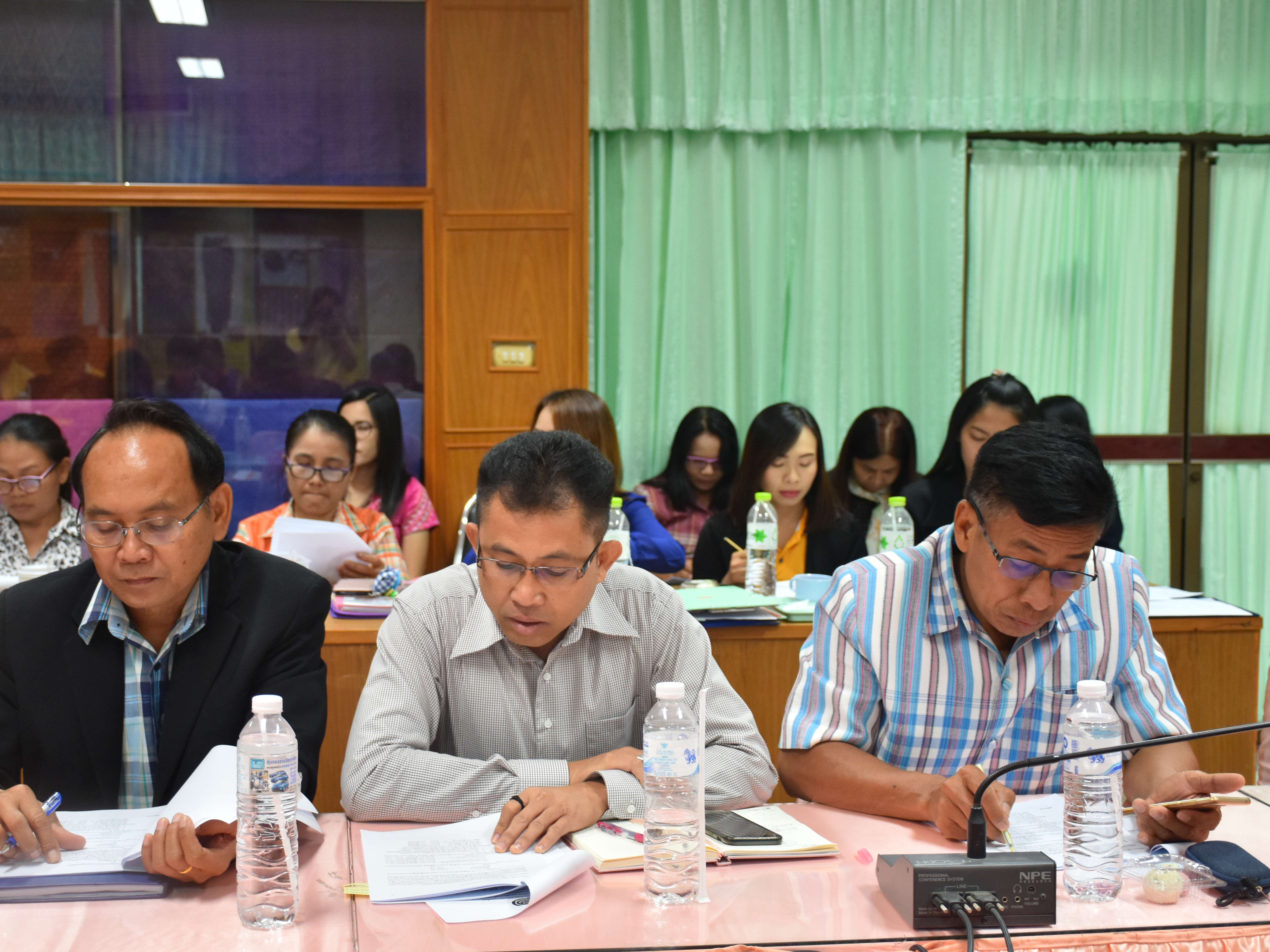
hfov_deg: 36.8
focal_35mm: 52
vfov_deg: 28.0
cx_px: 580
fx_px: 1908
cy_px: 476
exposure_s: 1/60
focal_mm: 32
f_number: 4
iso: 720
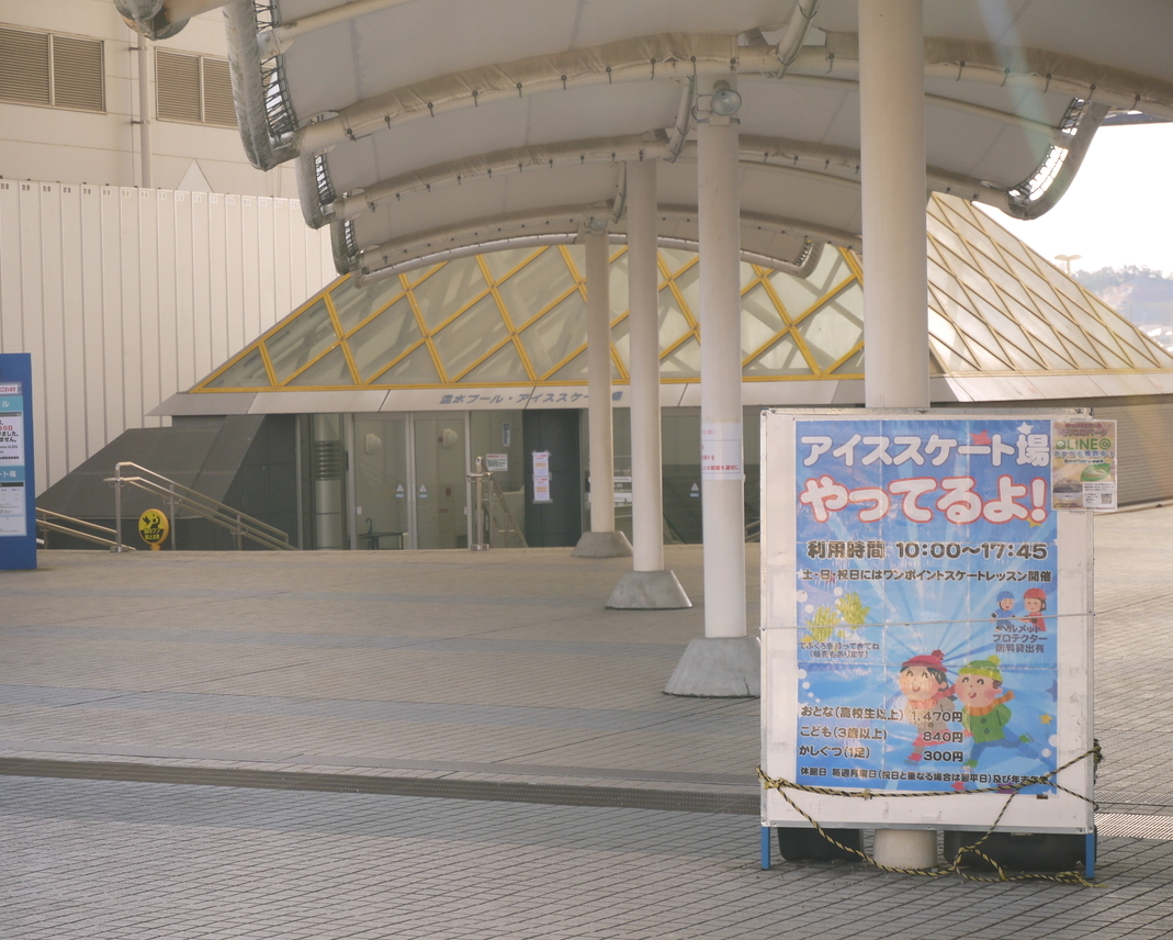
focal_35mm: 92
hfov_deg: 20.8
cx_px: 567
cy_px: 481
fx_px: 3195
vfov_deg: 16.7
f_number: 5.6
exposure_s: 1/160
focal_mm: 42
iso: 160
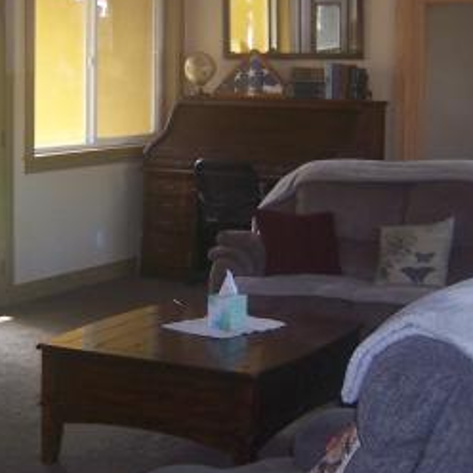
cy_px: 191
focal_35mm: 82
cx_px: 143
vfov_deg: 21.1
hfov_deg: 21.0
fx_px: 1268
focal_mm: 6.2
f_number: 2.8
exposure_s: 1/60
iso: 125
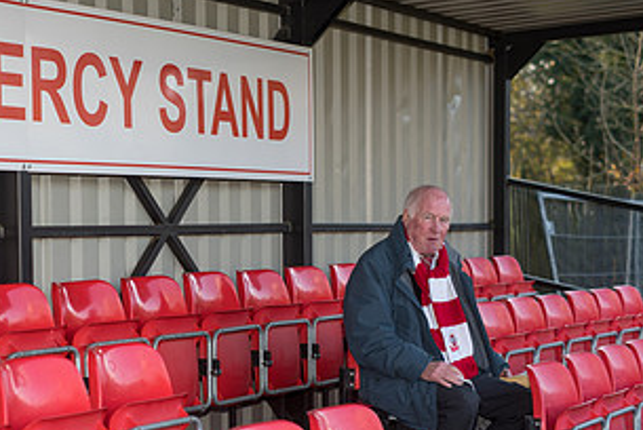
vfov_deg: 14.4
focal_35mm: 95
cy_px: 313
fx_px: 1698
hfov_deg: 21.0
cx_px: 80
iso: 50
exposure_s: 1/200
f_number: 2.8
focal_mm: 50
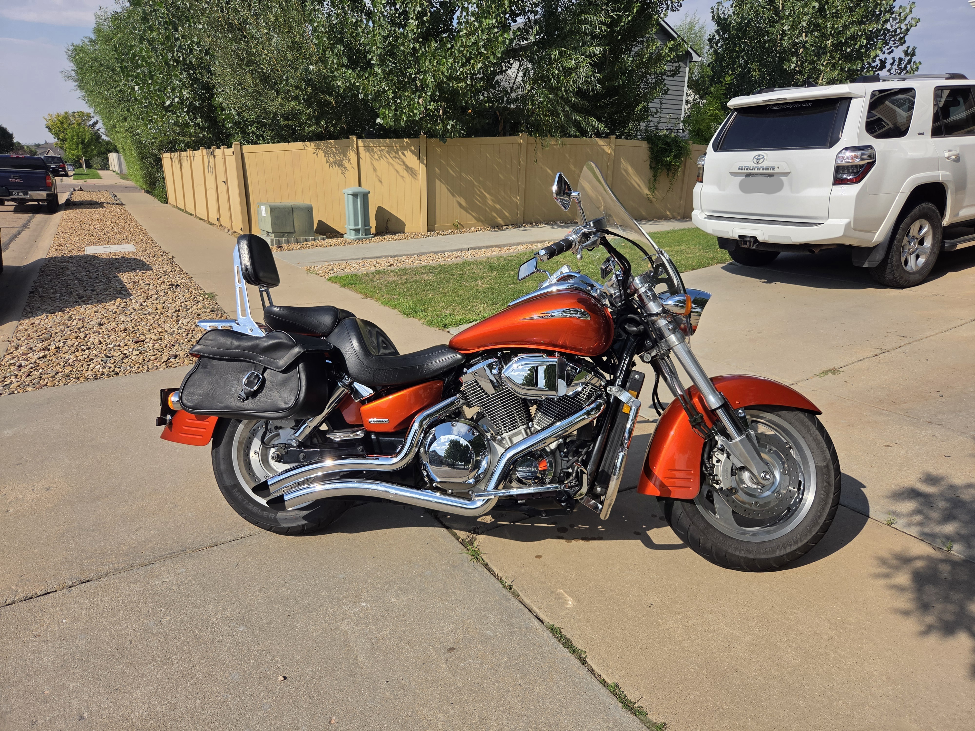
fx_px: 648
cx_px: 488
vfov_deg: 58.9
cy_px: 366
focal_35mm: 23
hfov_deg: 73.9
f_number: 1.8
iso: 80
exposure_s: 1/5000
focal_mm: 5.4
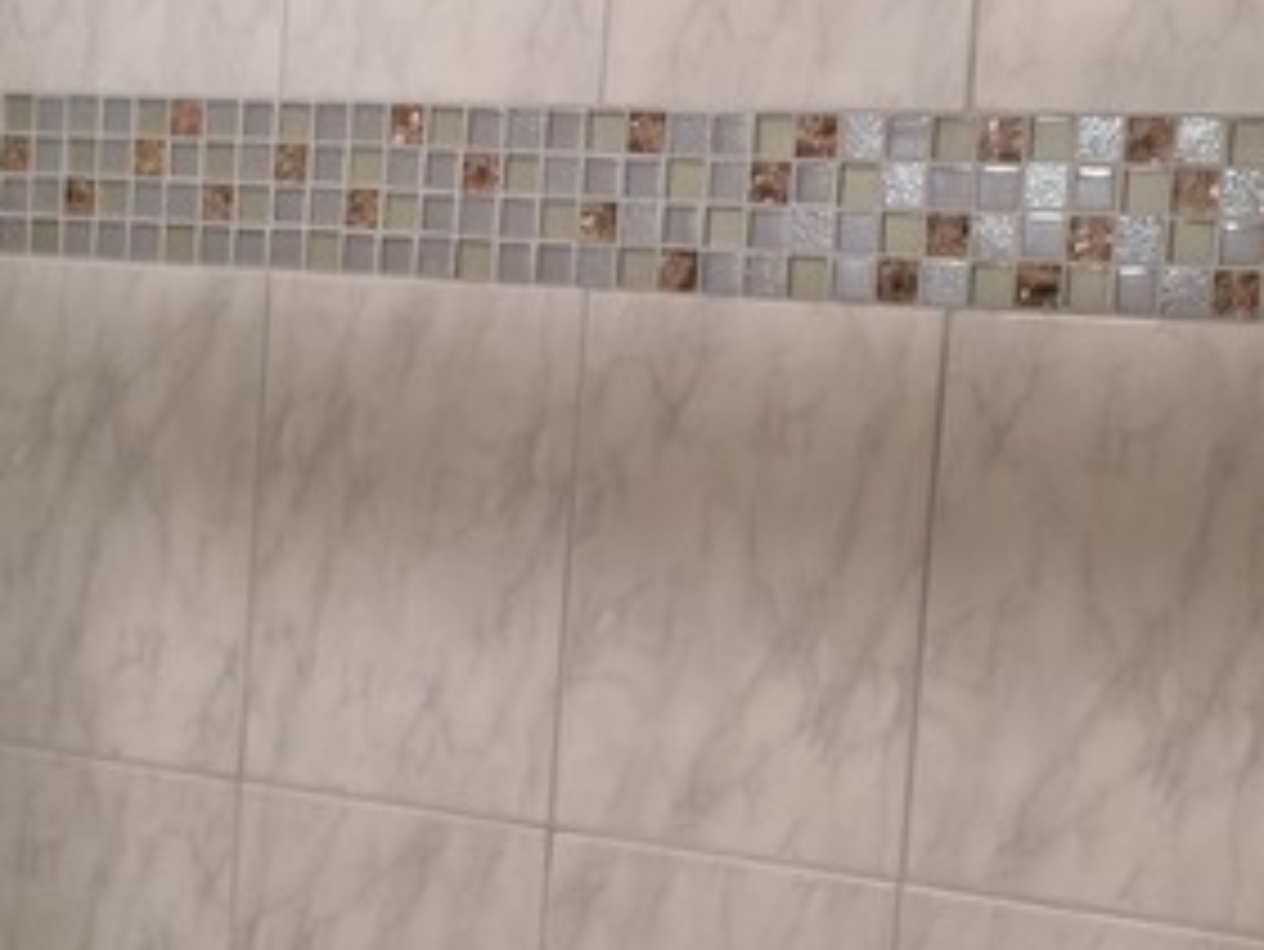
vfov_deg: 22.2
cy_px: 603
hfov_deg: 29.3
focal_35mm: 66
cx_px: 504
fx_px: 2411
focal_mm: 4.15
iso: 32
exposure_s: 1/15
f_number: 2.2
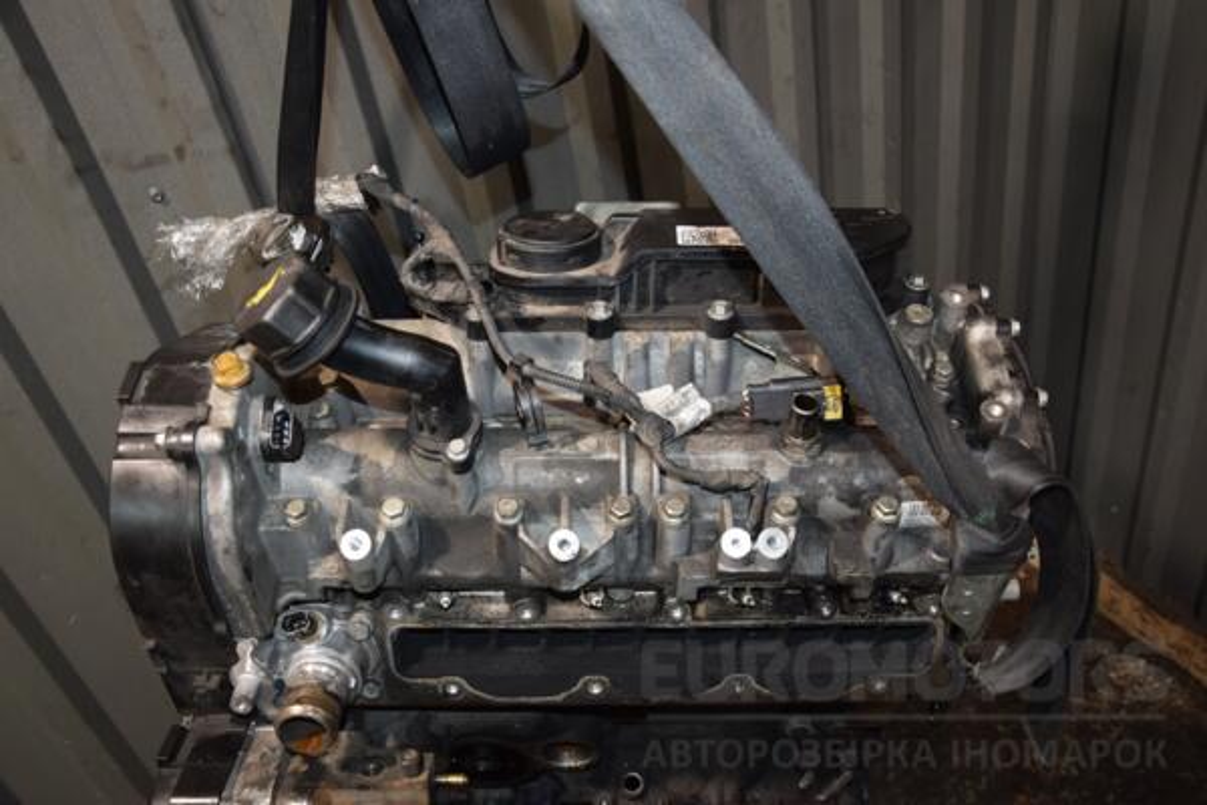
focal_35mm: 32
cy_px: 402
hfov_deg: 59.5
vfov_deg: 41.7
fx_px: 1056
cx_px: 604
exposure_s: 1/60
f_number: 5
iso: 800
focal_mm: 21
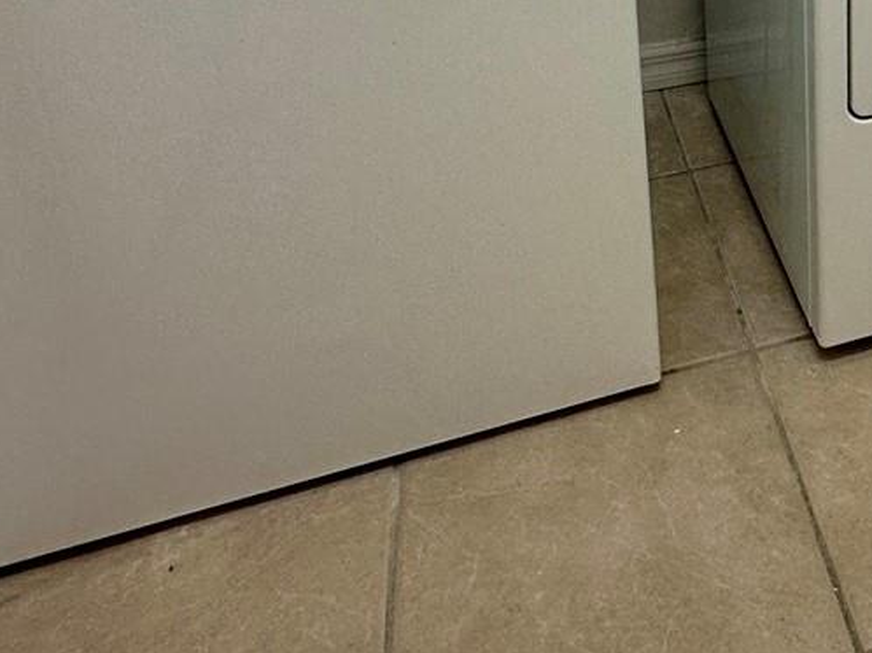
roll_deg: -1.0
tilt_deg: -16.6
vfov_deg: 27.5
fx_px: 1133
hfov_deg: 37.1
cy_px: -168
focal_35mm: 45
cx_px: 897
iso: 125
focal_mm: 2.22
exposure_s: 1/120
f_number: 2.2
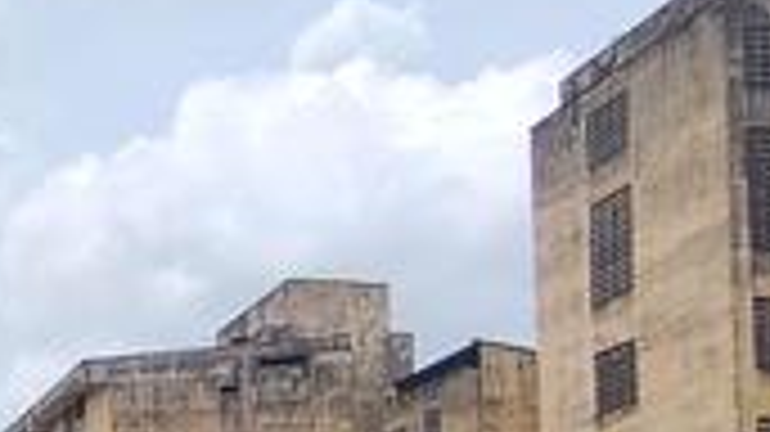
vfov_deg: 16.9
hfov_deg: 29.2
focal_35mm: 61
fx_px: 1245
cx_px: -173
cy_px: 729
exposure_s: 1/2456
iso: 50
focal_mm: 1.65
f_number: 2.2
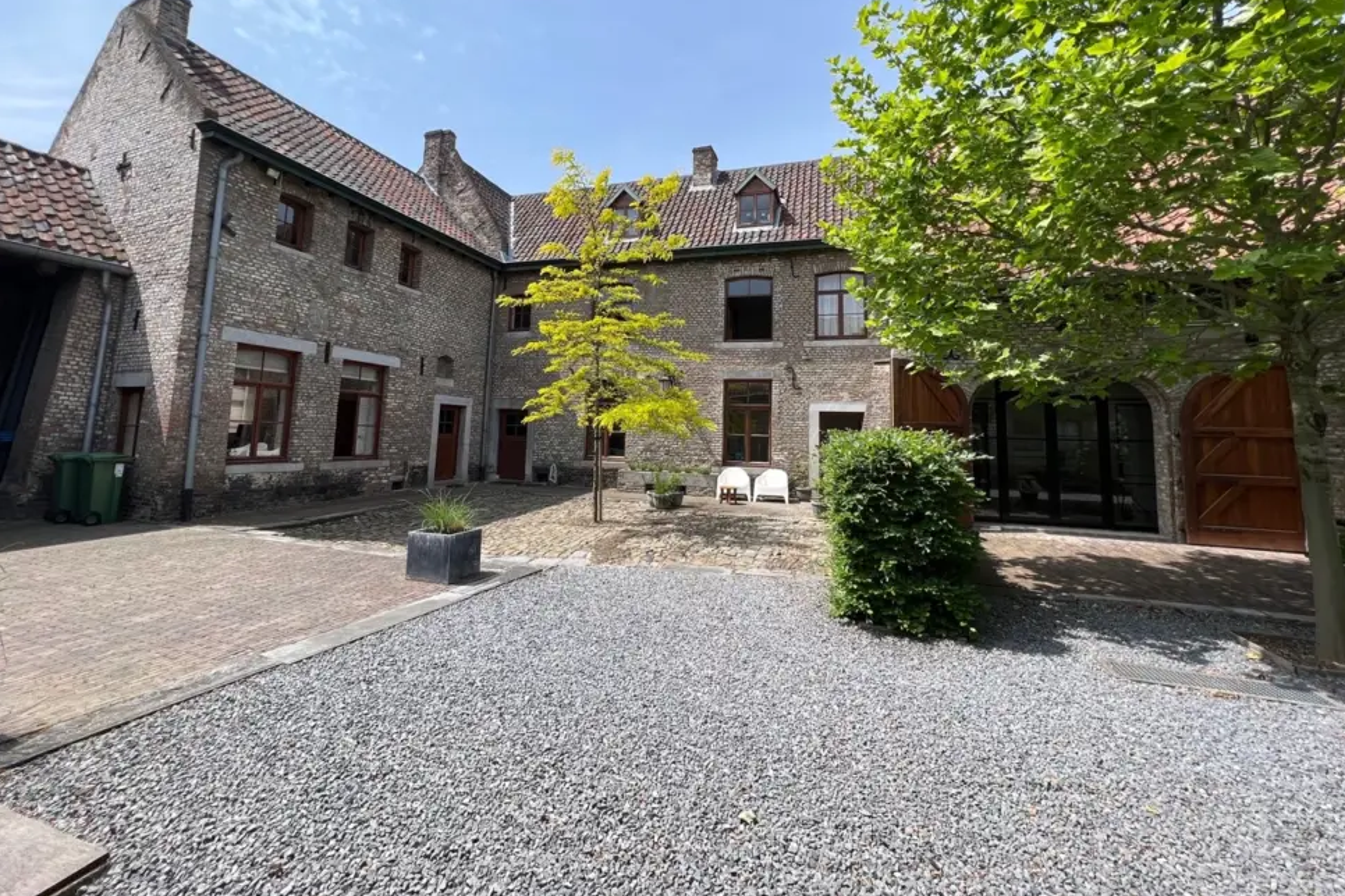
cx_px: 668
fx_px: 523
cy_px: 381
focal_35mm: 14
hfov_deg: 104.3
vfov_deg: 80.7
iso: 32
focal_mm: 1.57
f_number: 1.8
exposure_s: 1/809
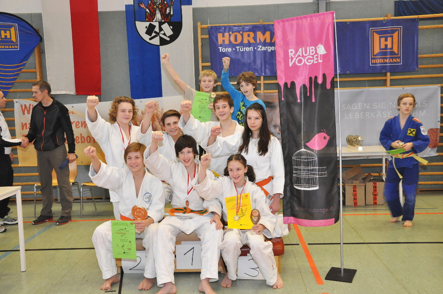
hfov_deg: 49.6
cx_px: 222
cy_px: 147
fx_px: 479
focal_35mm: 39
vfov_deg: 34.1
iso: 1600
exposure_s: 1/60
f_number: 7.1
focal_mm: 26
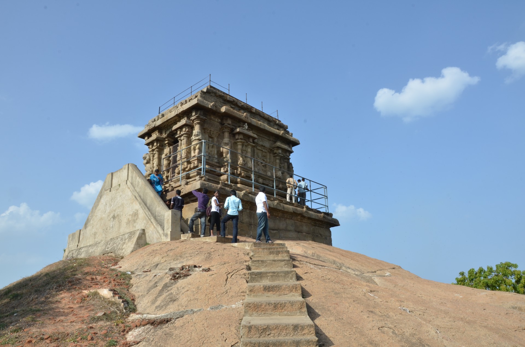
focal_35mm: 27
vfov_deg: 47.7
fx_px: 393
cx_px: 262
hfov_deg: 67.5
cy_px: 174
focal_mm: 18
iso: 100
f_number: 20
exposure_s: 1/40
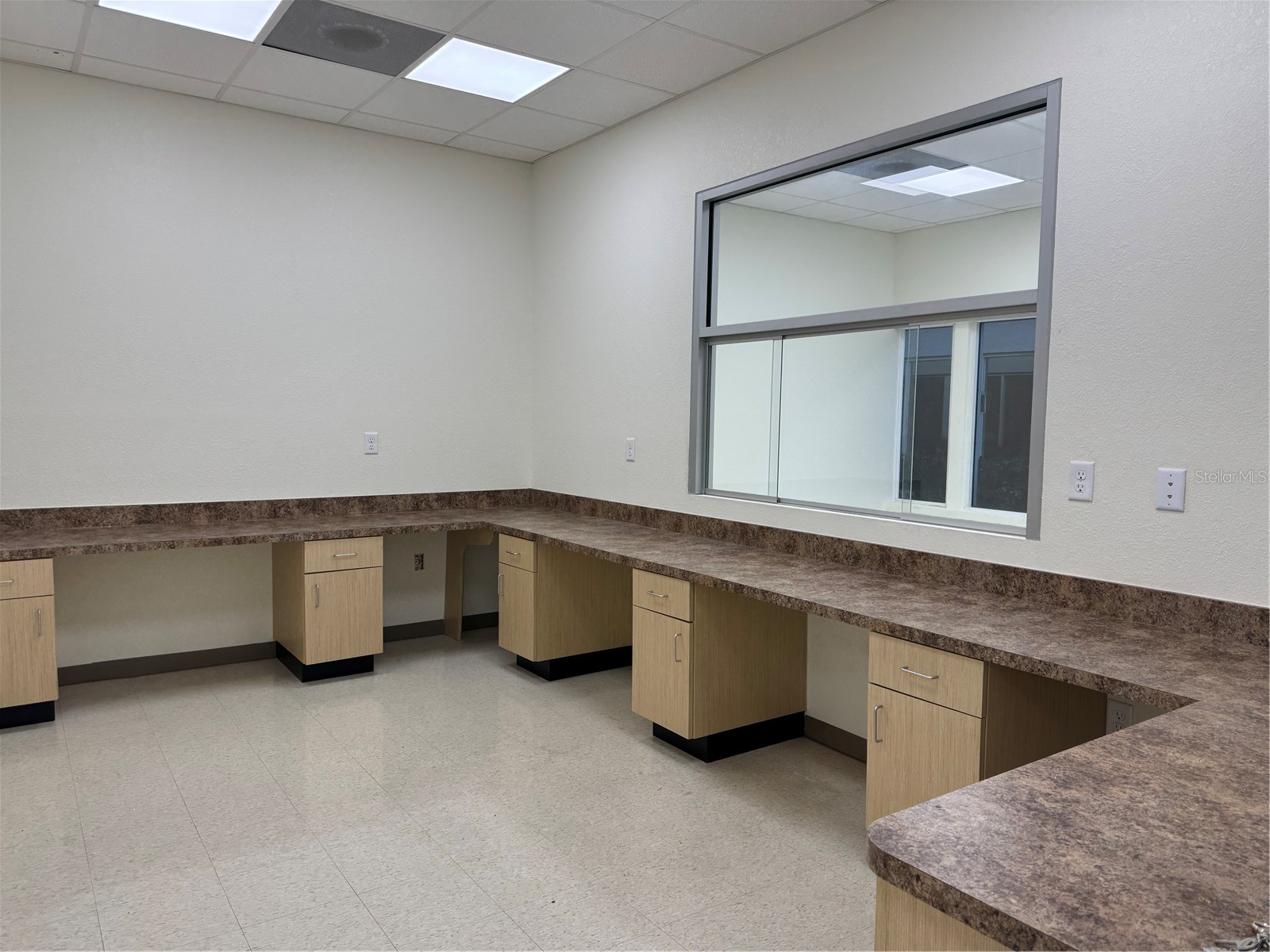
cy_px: 476
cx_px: 635
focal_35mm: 24
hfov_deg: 71.6
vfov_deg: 56.8
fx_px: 881
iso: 64
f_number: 1.78
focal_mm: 6.76
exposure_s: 1/207
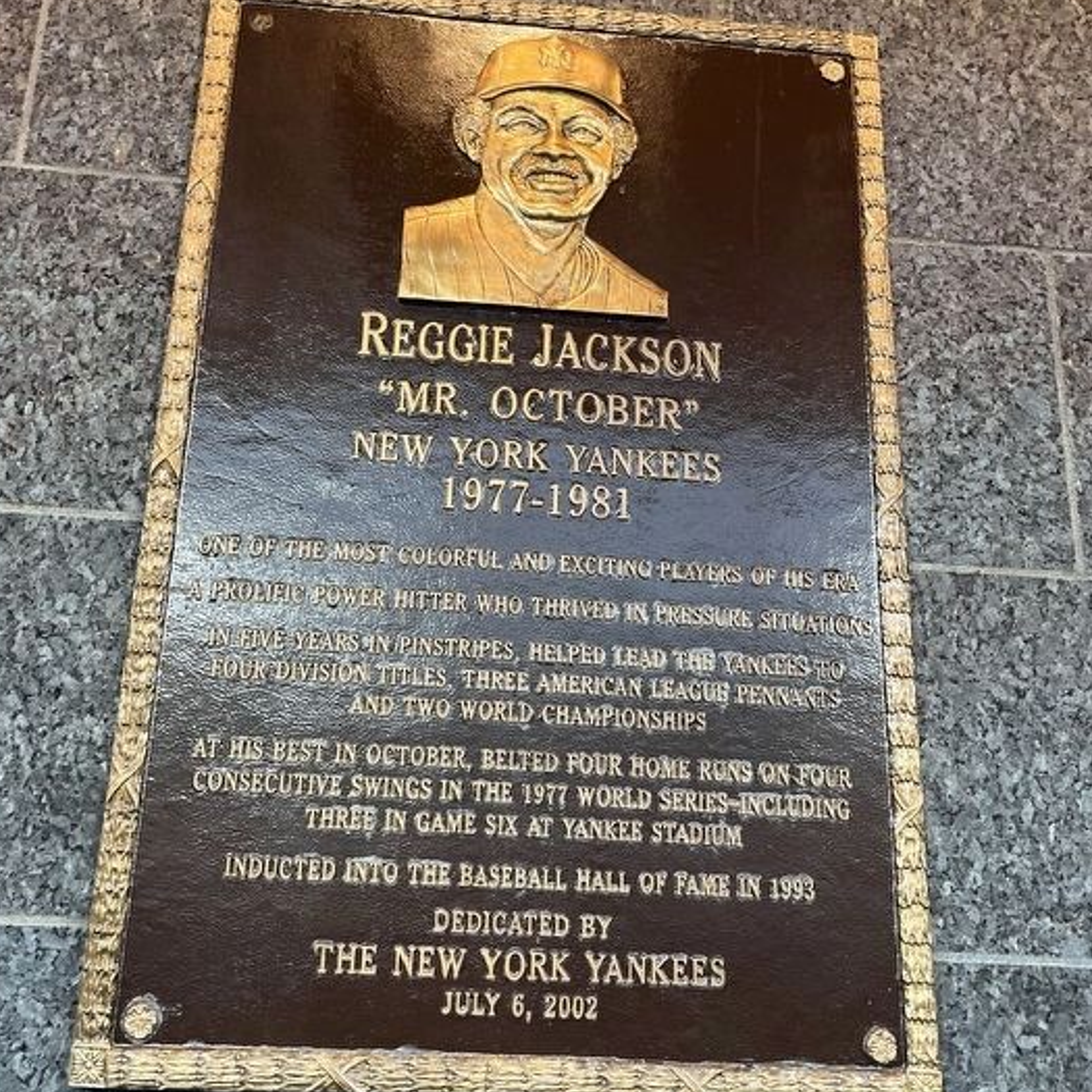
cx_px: 495
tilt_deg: +16.4
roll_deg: -4.7
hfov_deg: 47.2
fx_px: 1249
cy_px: 522
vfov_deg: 47.2
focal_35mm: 35
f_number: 1.6
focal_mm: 5.1
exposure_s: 1/120
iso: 100
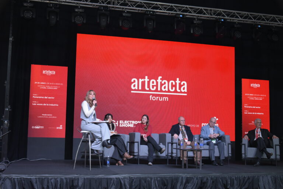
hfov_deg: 42.7
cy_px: 94
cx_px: 142
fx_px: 362
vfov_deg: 29.2
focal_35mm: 46
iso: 2500
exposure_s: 1/160
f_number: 6.3
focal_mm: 46
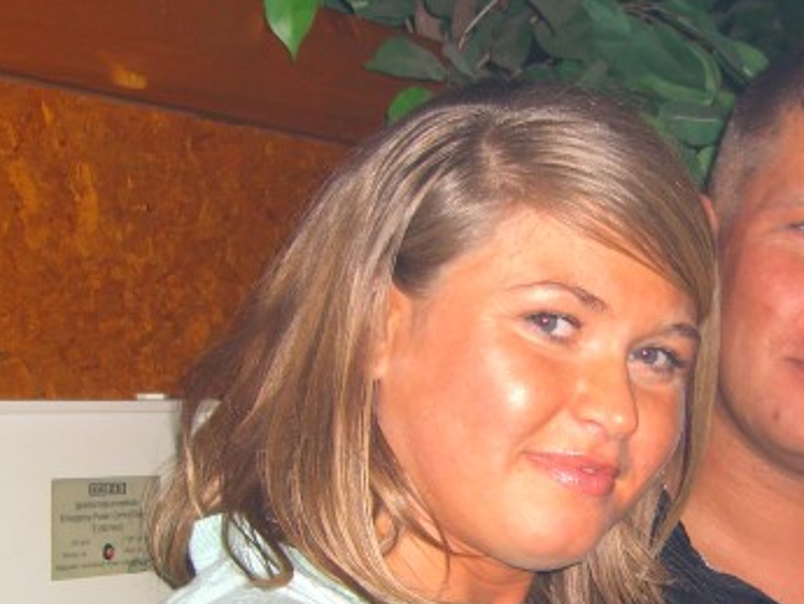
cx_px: 622
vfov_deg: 16.7
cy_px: 490
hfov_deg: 22.0
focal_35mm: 88
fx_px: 2045
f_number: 2.8
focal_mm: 7.9
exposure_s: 1/60
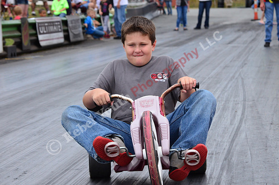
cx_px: 140
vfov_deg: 9.9
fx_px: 1067
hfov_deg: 14.9
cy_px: 92
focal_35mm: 138
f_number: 8
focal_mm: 92
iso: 1000
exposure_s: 1/1000
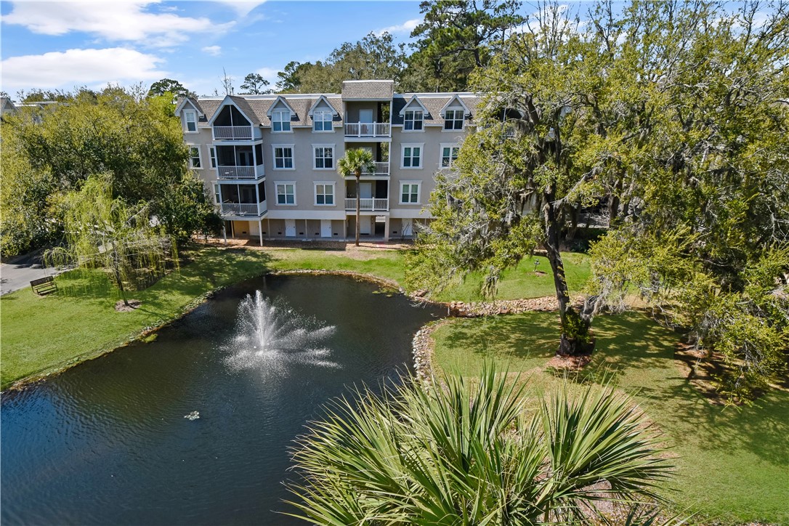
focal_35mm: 16
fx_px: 362
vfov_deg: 72.1
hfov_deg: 95.0
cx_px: 394
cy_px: 263
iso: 400
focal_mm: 11
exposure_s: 1/500
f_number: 8
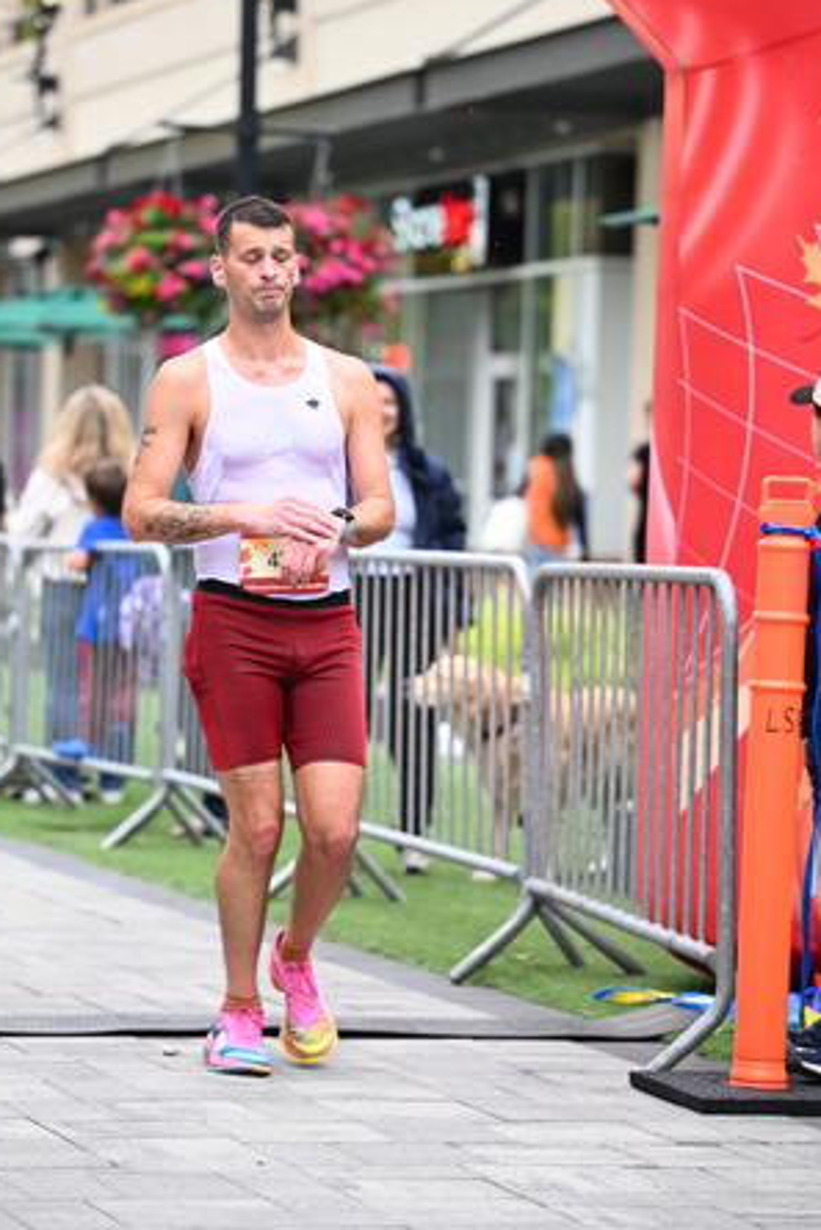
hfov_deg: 9.7
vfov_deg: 14.4
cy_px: 597
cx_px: 339
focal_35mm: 142
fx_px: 4853
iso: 1600
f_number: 2.8
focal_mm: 115
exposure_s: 1/1250
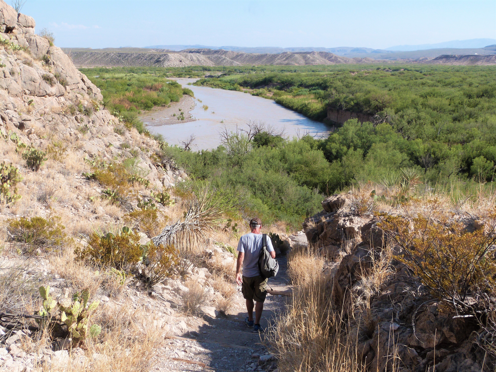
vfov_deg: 33.6
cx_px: 248
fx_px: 616
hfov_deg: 43.9
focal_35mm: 43
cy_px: 186
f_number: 5.6
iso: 100
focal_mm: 7.6
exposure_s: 1/320
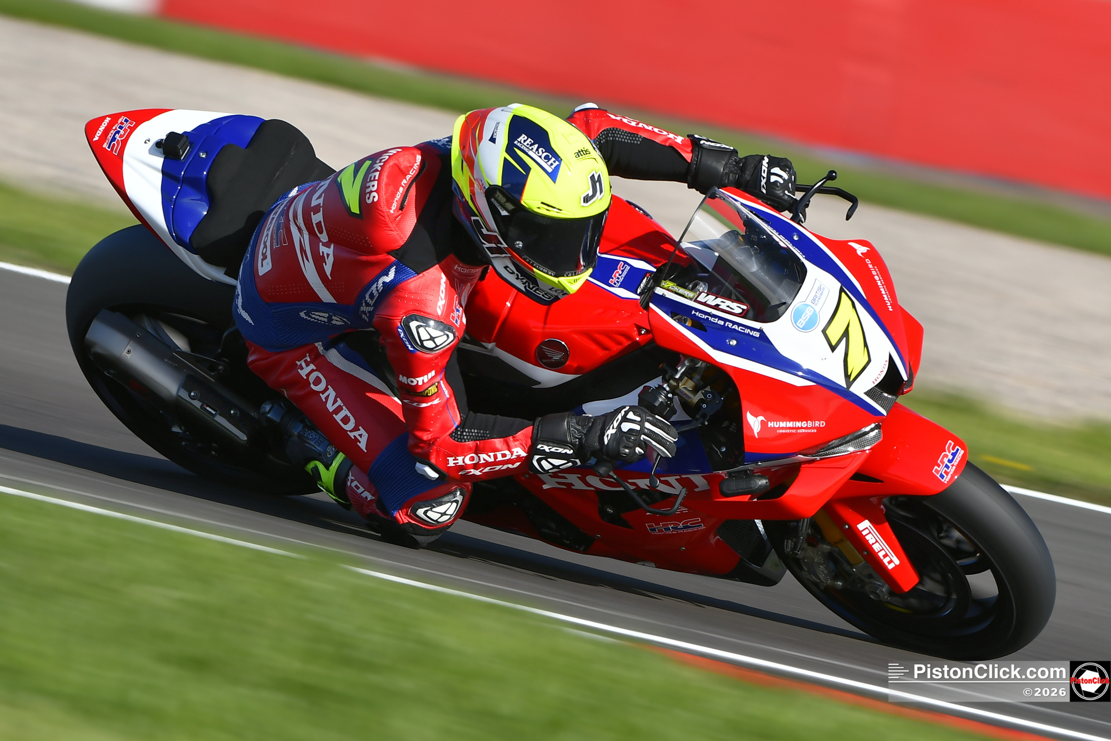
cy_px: 370
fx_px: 12034
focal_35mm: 390
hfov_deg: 5.3
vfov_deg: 3.5
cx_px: 556
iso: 100
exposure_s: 1/320
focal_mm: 260
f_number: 5
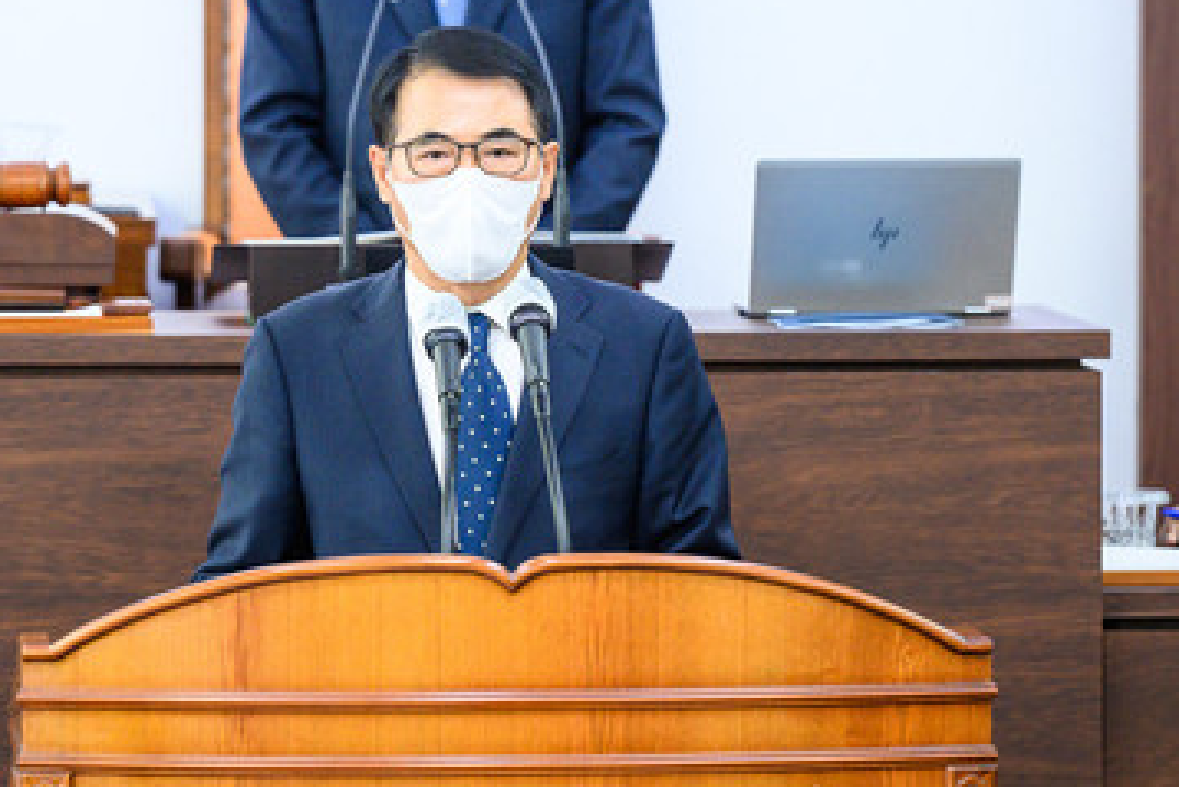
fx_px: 10615
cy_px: 222
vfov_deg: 4.2
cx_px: 478
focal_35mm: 324
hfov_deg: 6.4
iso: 2000
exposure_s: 1/250
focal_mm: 200
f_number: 3.5
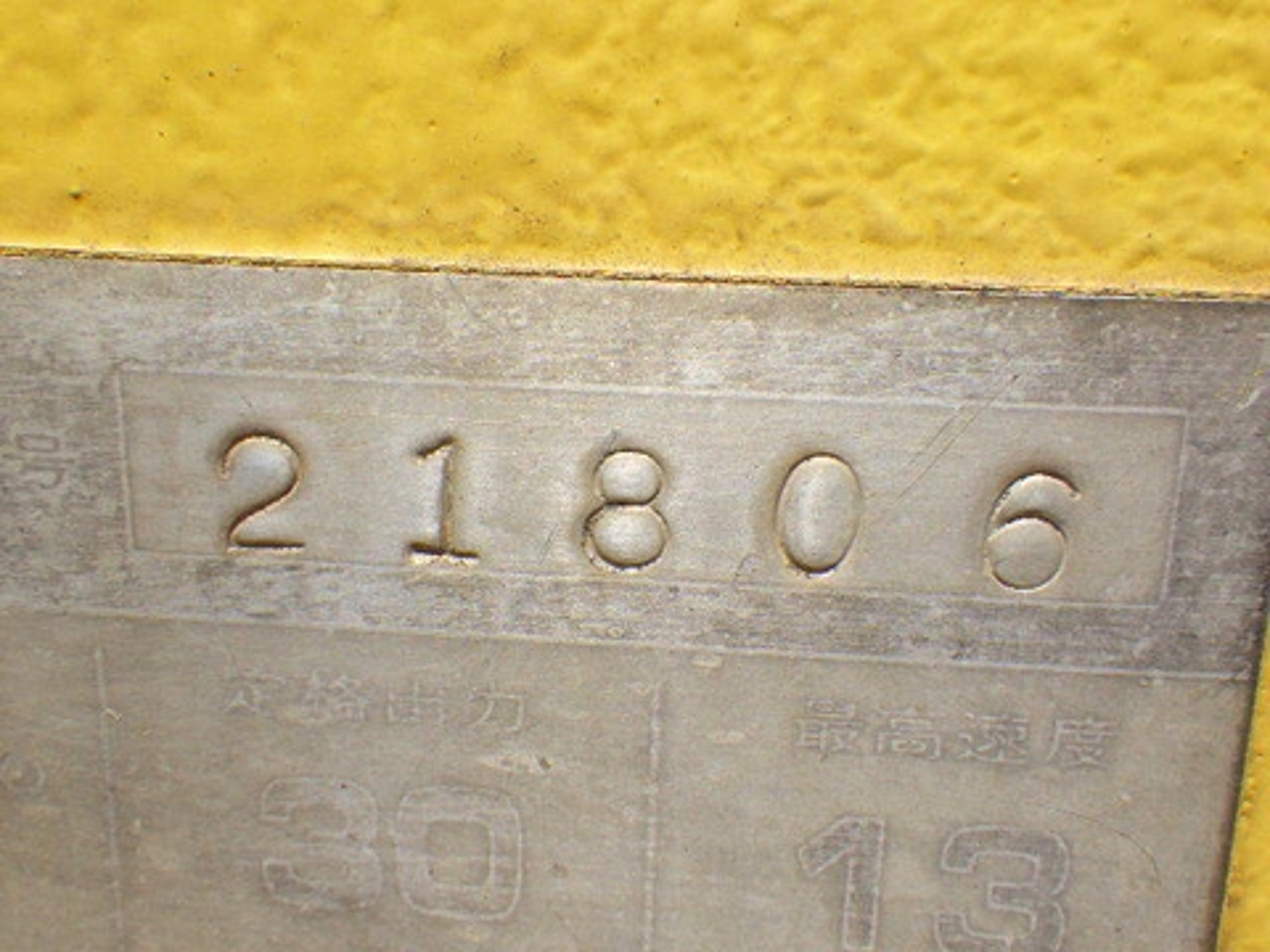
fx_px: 1247
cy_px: 476
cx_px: 635
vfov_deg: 41.8
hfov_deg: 54.0
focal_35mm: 34
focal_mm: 6.1
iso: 125
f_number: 4.6
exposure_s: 1/640
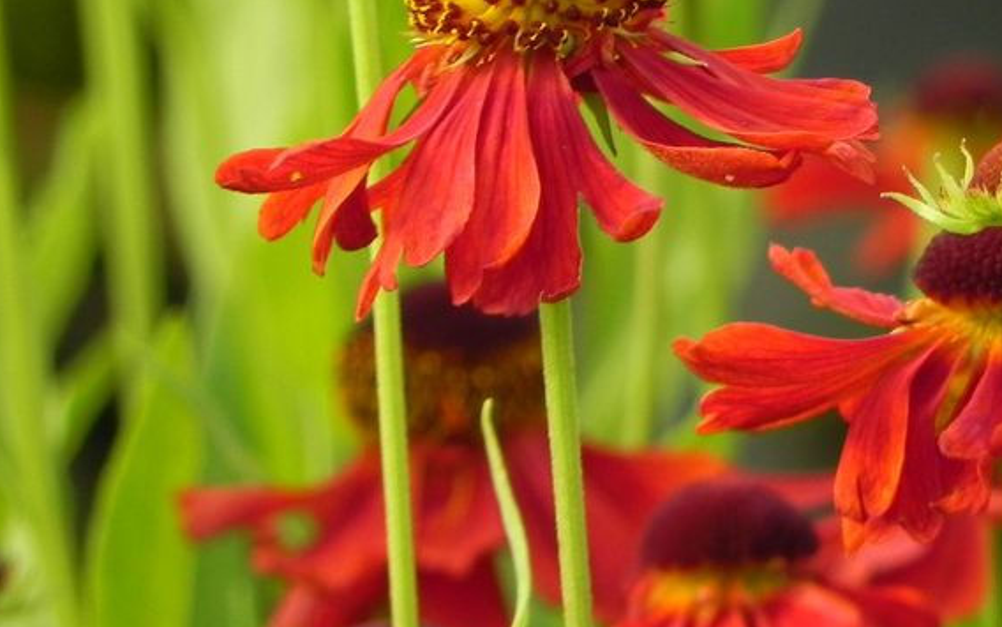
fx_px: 36838
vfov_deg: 1.0
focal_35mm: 1349
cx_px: 888
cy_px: 191
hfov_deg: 1.6
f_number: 5
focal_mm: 120
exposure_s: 1/200
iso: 160
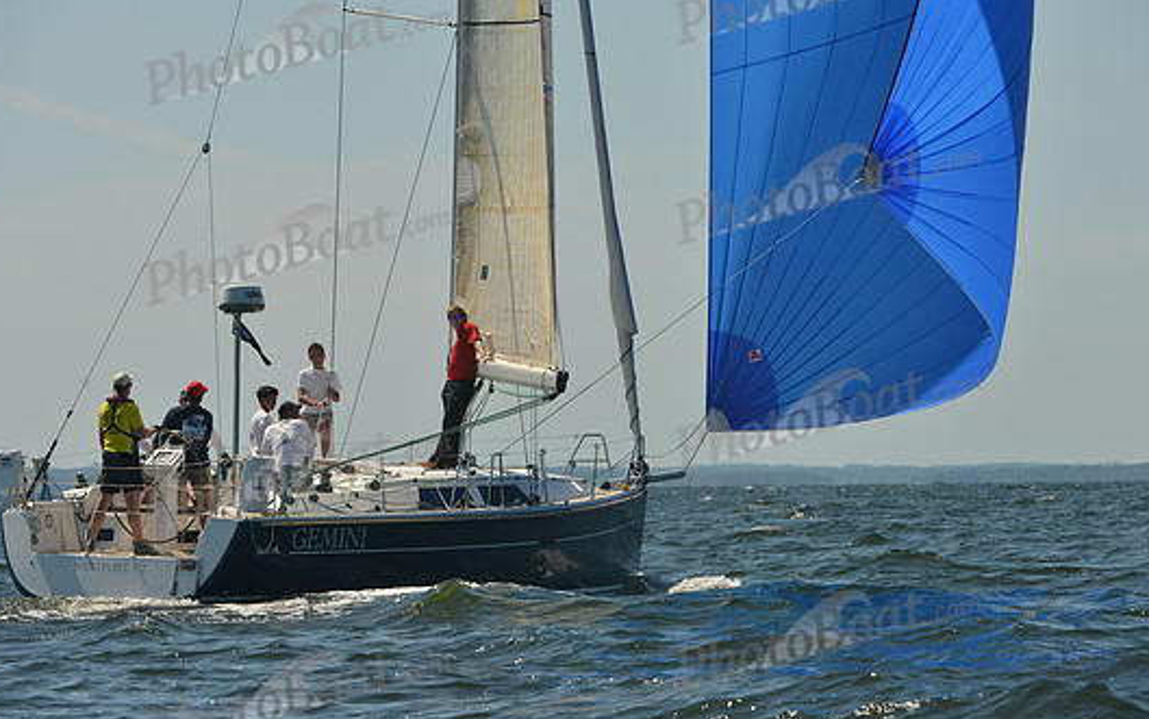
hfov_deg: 7.8
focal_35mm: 268
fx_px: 8395
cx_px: 565
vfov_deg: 4.9
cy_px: 331
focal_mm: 240
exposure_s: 1/1250
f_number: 8
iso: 320
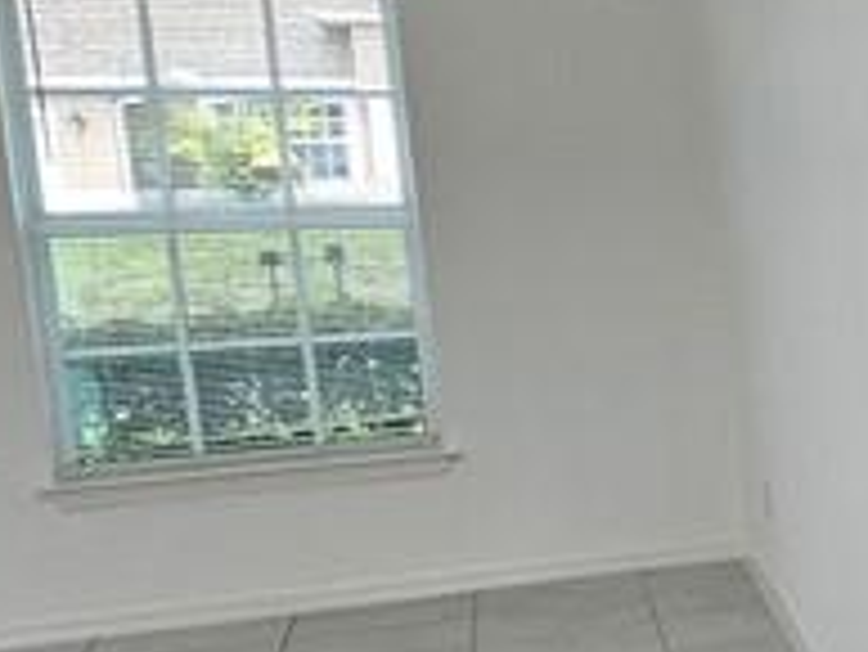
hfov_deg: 15.7
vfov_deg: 21.3
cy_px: 373
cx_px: 2024
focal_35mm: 69
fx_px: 1731
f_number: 2.2
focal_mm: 2.2
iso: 100
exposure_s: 1/60
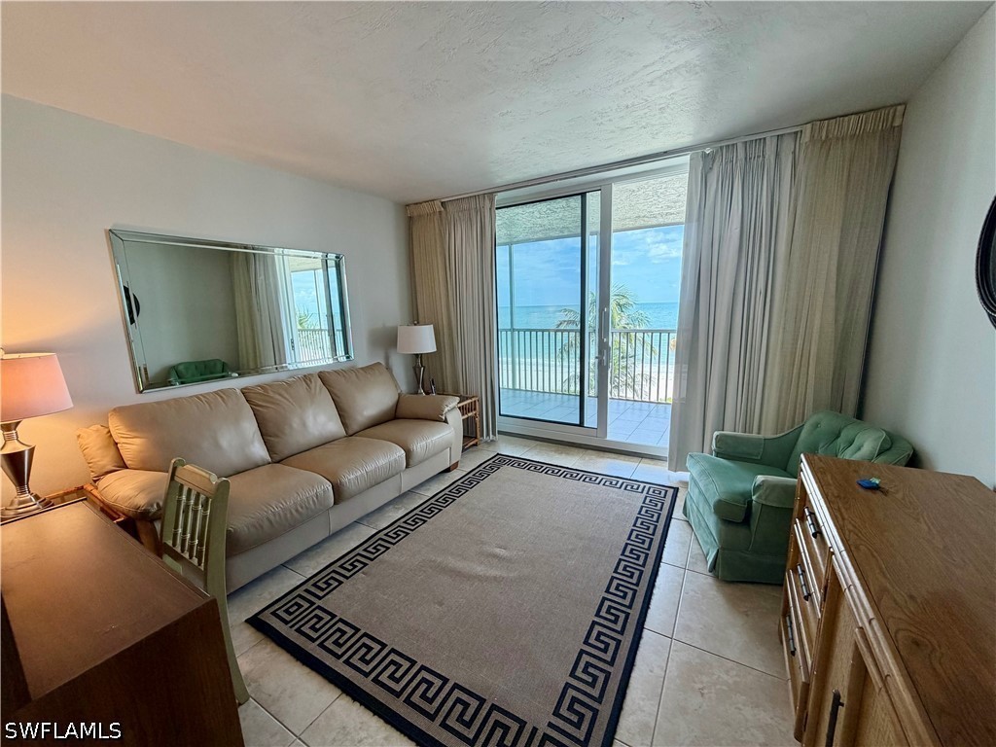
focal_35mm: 14
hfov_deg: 102.1
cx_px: 498
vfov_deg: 85.7
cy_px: 374
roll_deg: +2.0
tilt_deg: -9.4
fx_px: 403
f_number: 2.2
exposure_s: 1/120
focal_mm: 2.22
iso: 125
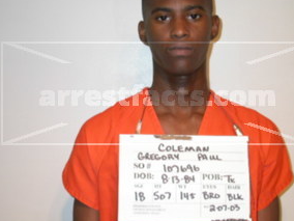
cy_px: 94
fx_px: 578
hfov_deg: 28.6
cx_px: 157
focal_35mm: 68
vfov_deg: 21.6
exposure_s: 1/61.2
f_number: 3
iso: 100
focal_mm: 11.6
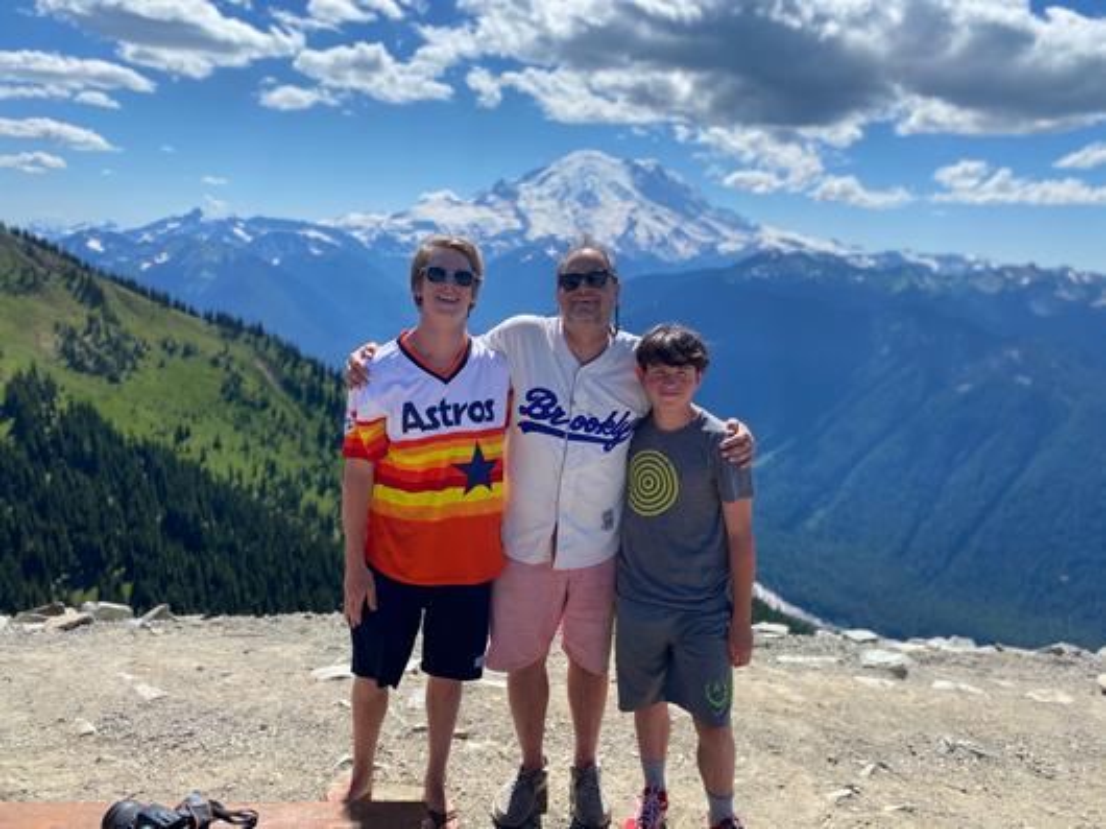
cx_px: 553
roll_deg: -1.5
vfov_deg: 53.0
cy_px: 414
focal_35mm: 26
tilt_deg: -9.5
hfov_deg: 67.3
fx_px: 830
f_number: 1.8
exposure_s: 1/3205
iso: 32
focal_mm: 4.25
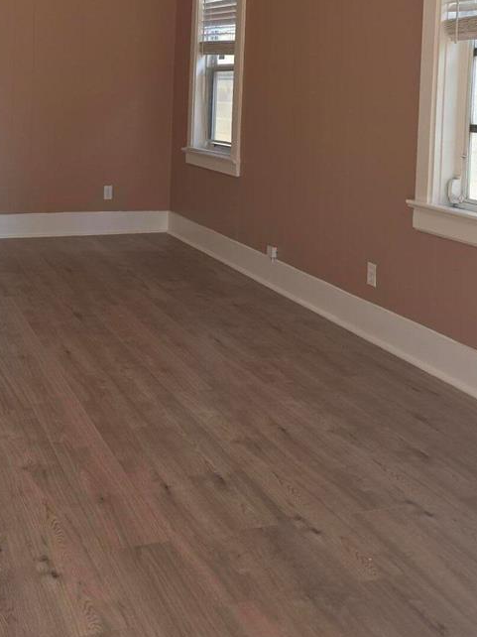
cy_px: 115
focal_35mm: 43
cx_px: 121
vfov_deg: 41.7
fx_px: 791
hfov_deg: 32.9
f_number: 1.7
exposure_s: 1/60
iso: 40
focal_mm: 6.3
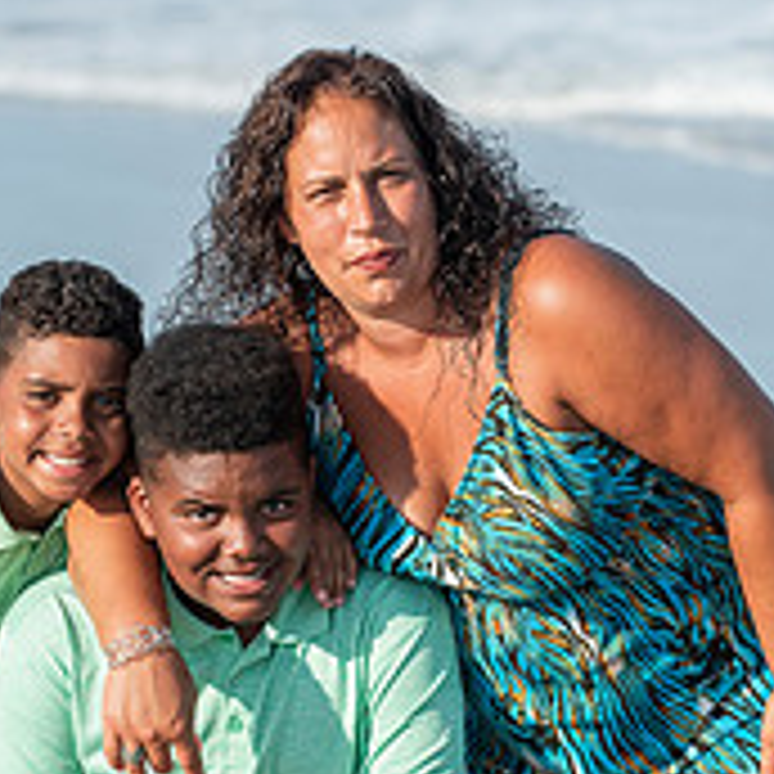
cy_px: 608
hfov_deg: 7.5
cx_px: 306
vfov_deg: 7.5
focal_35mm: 234
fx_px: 5919
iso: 250
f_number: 4
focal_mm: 105
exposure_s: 1/2500
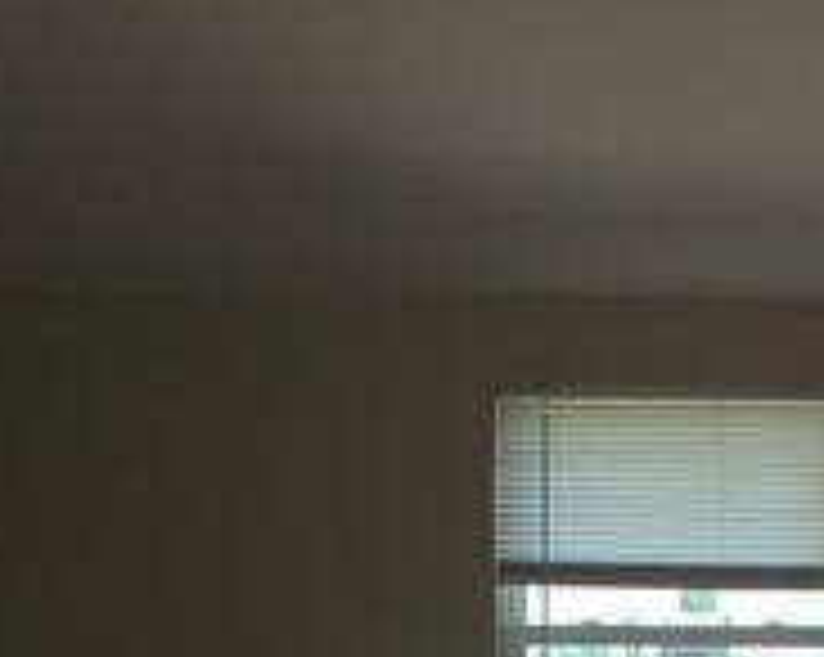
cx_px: 761
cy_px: 742
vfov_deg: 15.1
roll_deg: +0.0
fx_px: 2412
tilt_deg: -3.6
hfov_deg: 19.0
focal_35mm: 99
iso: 50
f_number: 2.2
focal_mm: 4.15
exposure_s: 1/30
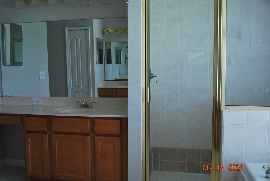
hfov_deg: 53.1
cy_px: 90
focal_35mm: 36
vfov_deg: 36.9
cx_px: 135
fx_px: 270
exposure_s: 1/30
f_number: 4.2
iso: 200
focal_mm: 24
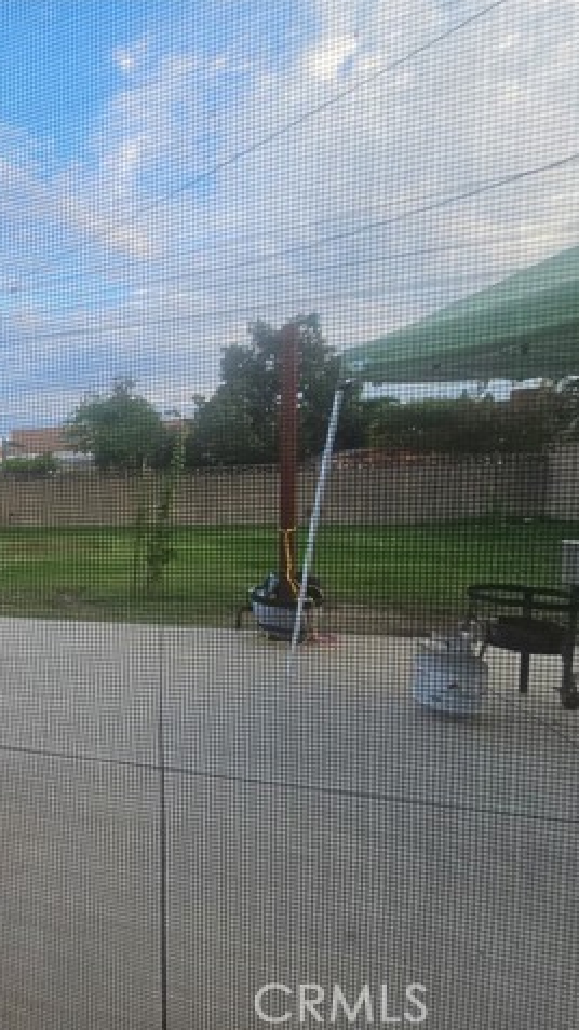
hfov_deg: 44.3
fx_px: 519
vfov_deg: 89.6
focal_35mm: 19
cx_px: -60
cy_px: 516
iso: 125
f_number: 2.2
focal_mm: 2.2
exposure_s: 1/359
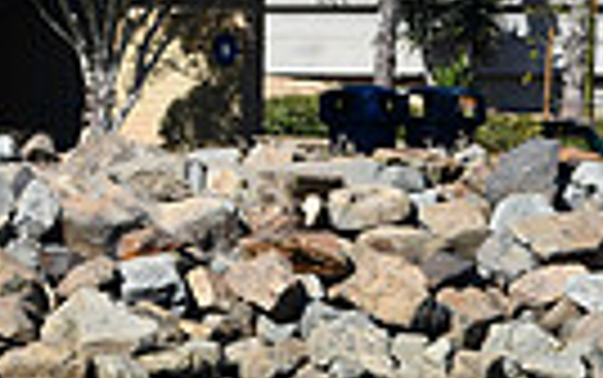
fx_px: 10855
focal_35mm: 660
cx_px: -580
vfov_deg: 2.0
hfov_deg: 3.2
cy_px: 394
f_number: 8
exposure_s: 1/500
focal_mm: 100
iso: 160
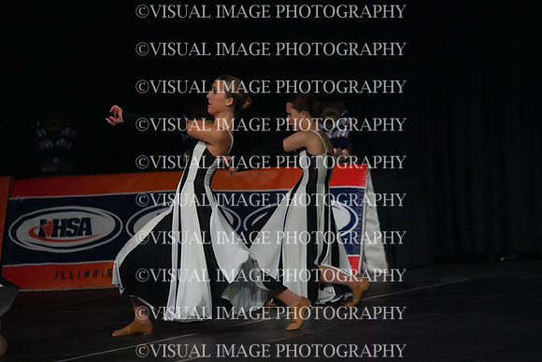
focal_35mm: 300
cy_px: 181
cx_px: 271
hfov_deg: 6.9
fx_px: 4518
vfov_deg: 4.6
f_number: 5.6
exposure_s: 1/1000
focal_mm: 300
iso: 12800
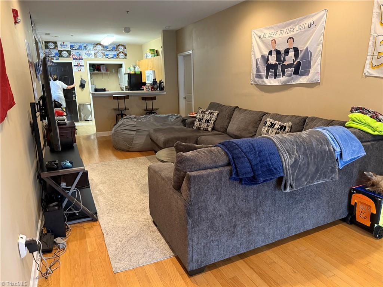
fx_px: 266
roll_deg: +0.8
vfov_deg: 56.8
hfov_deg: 71.6
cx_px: 192
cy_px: 144
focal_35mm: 24
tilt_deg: -13.0
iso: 640
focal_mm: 6.76
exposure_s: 1/40
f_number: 1.78
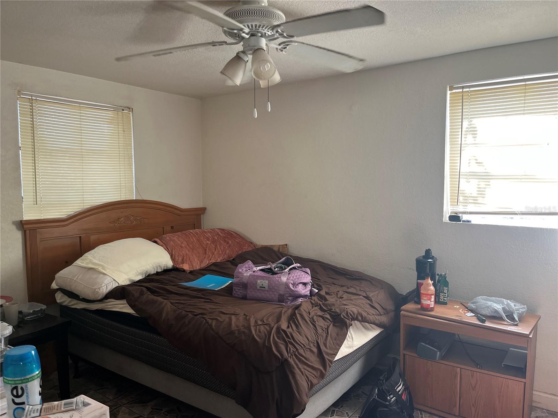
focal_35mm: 26
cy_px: 209
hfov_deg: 67.3
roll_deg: +0.4
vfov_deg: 53.1
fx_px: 419
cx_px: 279
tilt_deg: -5.0
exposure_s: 1/109
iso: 125
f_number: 1.6
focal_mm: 5.1
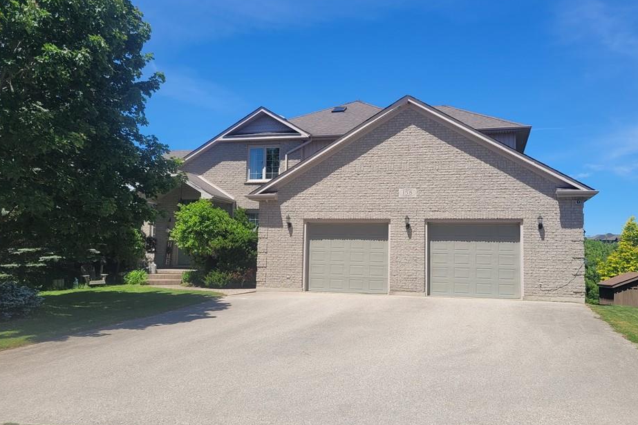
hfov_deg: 61.9
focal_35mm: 30
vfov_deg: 43.6
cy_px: 222
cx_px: 344
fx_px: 532
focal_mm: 5.4
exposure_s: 1/2579
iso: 40
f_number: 1.8
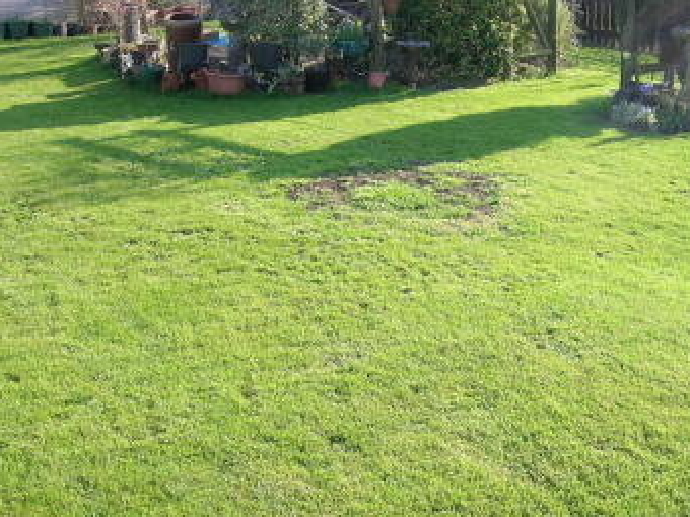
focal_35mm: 48
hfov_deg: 39.2
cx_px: 460
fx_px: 957
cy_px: 214
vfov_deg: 30.2
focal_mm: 5.8
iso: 50
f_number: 4.4
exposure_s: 1/133
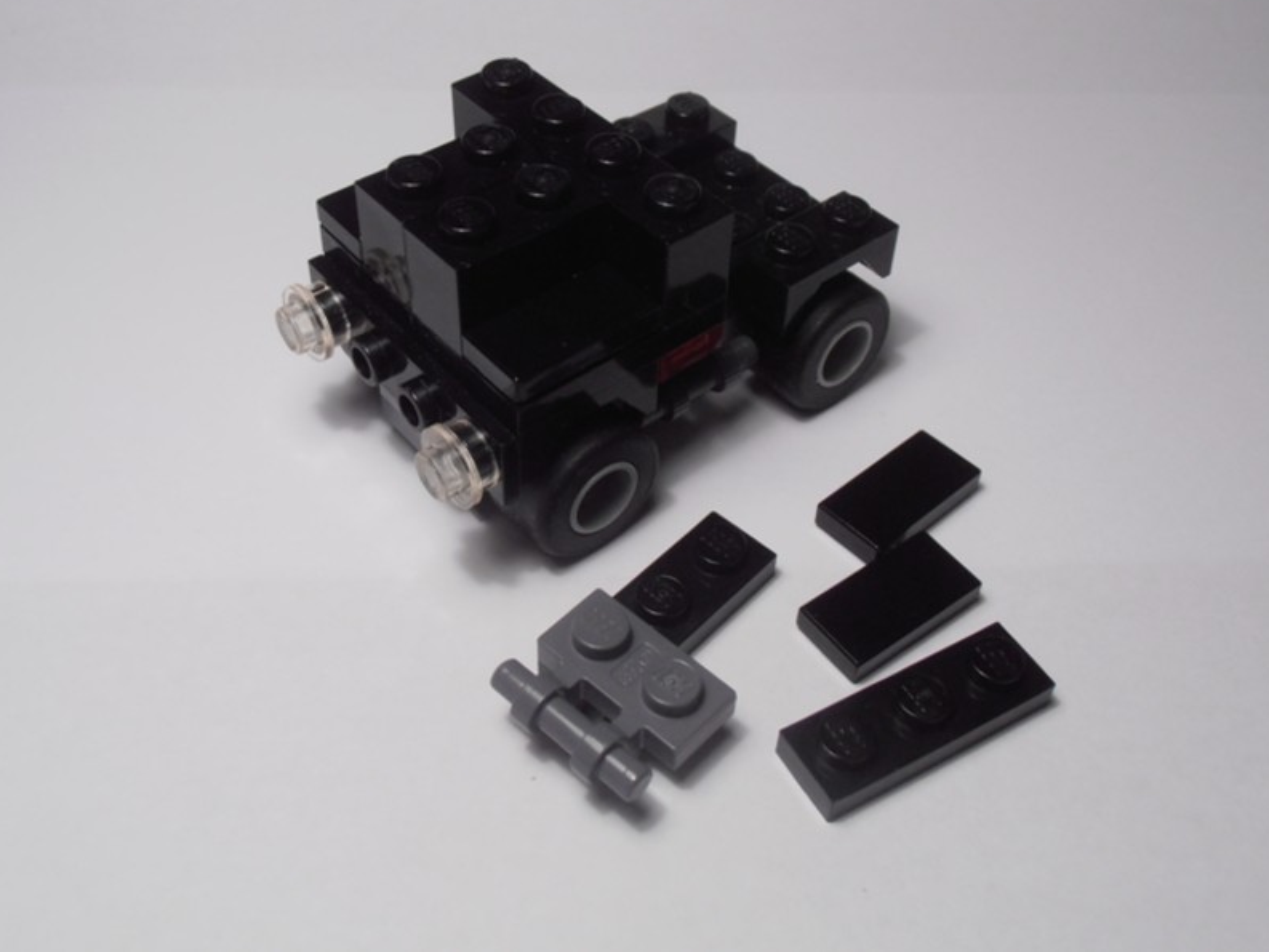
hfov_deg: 44.8
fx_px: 1540
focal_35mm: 42
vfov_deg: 34.3
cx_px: 600
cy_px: 414
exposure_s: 1/60
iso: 80
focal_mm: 6.61
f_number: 3.9
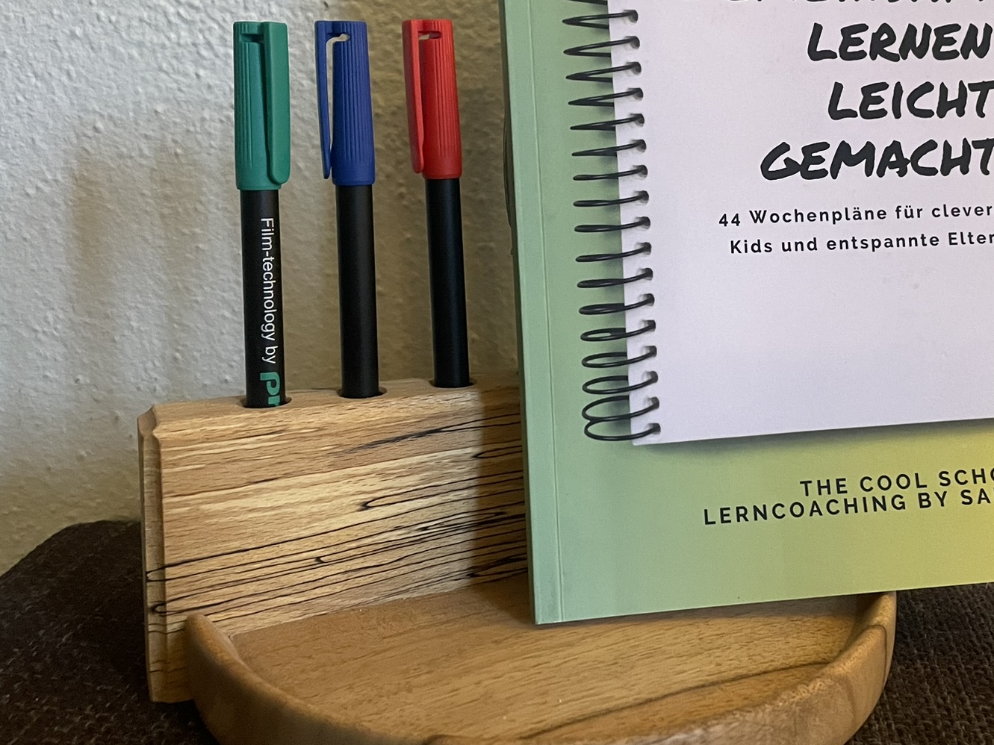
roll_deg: -1.7
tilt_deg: -11.2
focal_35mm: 40
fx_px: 1148
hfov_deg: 46.3
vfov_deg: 35.7
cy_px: 264
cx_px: 635
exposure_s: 1/50
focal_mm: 4.2
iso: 500
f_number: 1.6
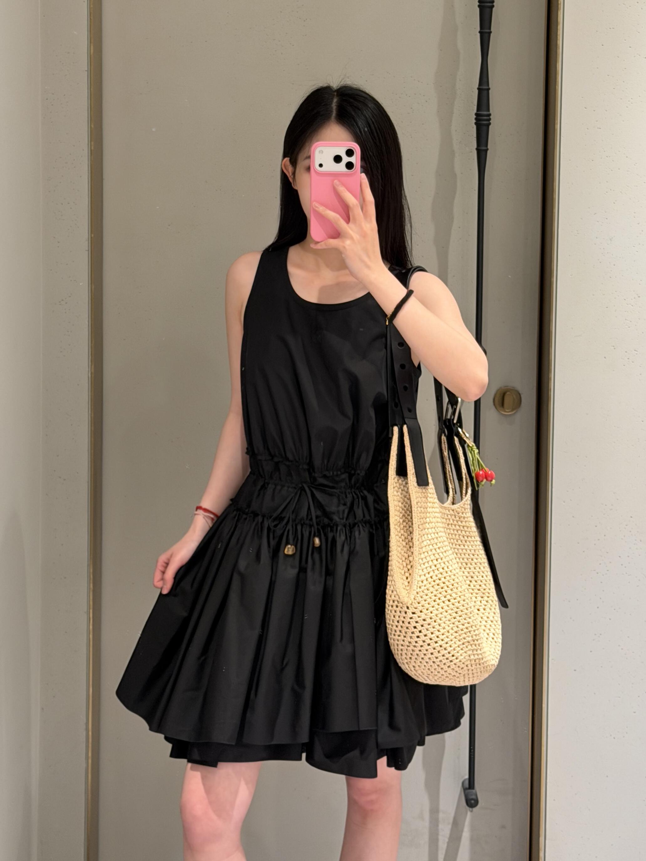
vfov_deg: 39.7
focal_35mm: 48
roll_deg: -0.9
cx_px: 323
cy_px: 430
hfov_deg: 30.3
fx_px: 1195
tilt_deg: -4.5
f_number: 1.78
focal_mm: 6.76
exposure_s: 1/50
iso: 160
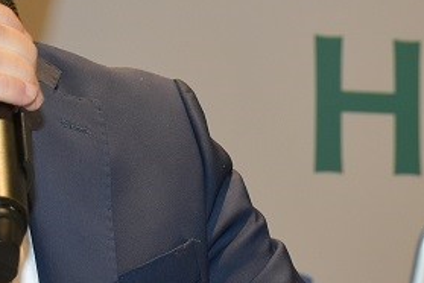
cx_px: 339
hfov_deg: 11.3
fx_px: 2132
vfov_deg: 7.5
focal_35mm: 181
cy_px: -70
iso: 800
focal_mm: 30
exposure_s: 1/60
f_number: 4
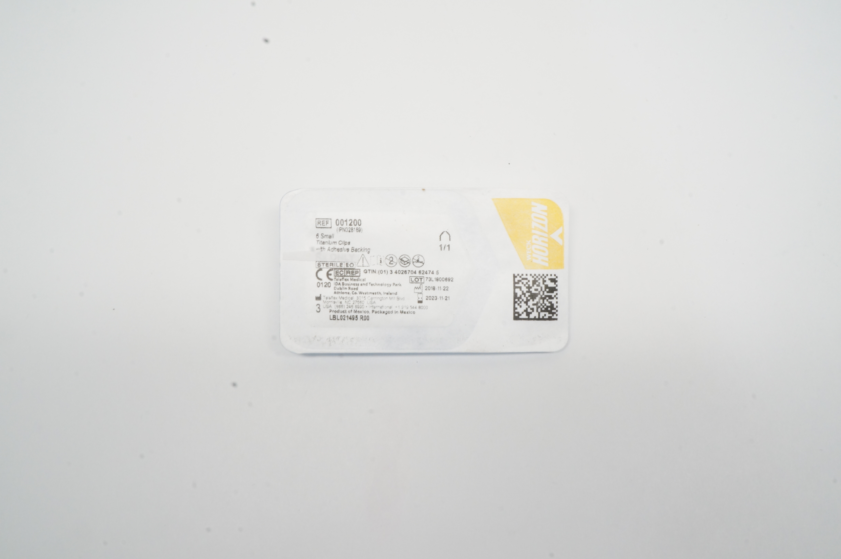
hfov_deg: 62.0
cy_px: 280
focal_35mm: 30
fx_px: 700
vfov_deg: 43.5
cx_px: 420
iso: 800
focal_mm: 20
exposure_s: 1/6
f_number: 22
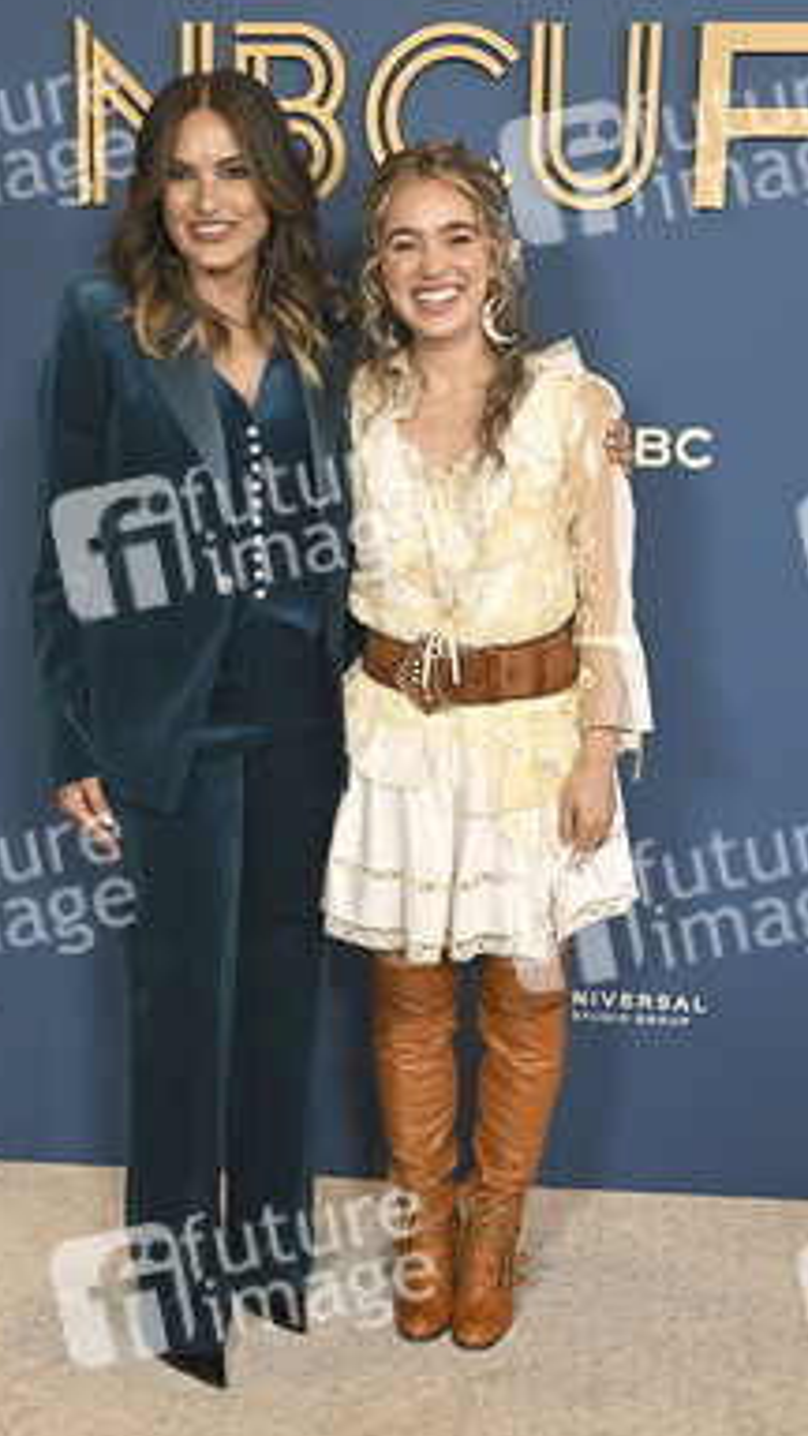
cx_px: 352
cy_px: 718
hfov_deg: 24.9
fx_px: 1828
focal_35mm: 48
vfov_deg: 42.9
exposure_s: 1/320
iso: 2000
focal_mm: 44
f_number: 5
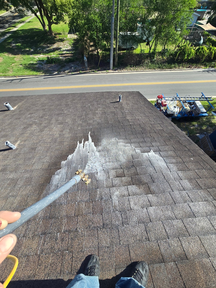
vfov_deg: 106.2
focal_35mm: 13
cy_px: 144
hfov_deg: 89.9
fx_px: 108
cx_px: 108
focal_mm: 2.2
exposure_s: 1/781
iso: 50
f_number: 2.2
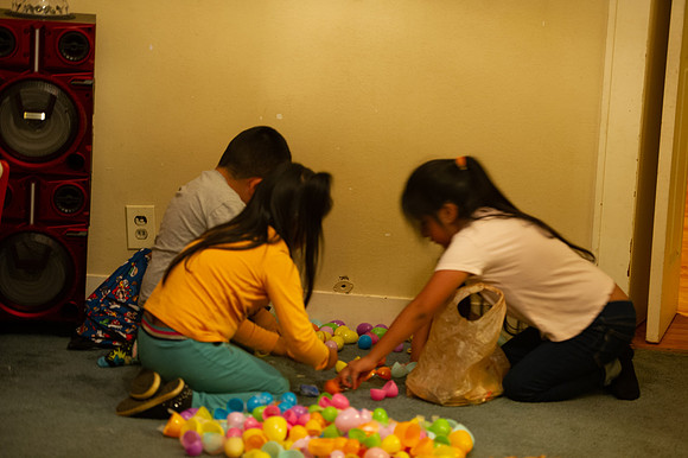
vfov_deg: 12.4
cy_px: 229
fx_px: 2101
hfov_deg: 18.6
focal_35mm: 110
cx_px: 344
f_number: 2.8
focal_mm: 110
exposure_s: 1/30
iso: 2500
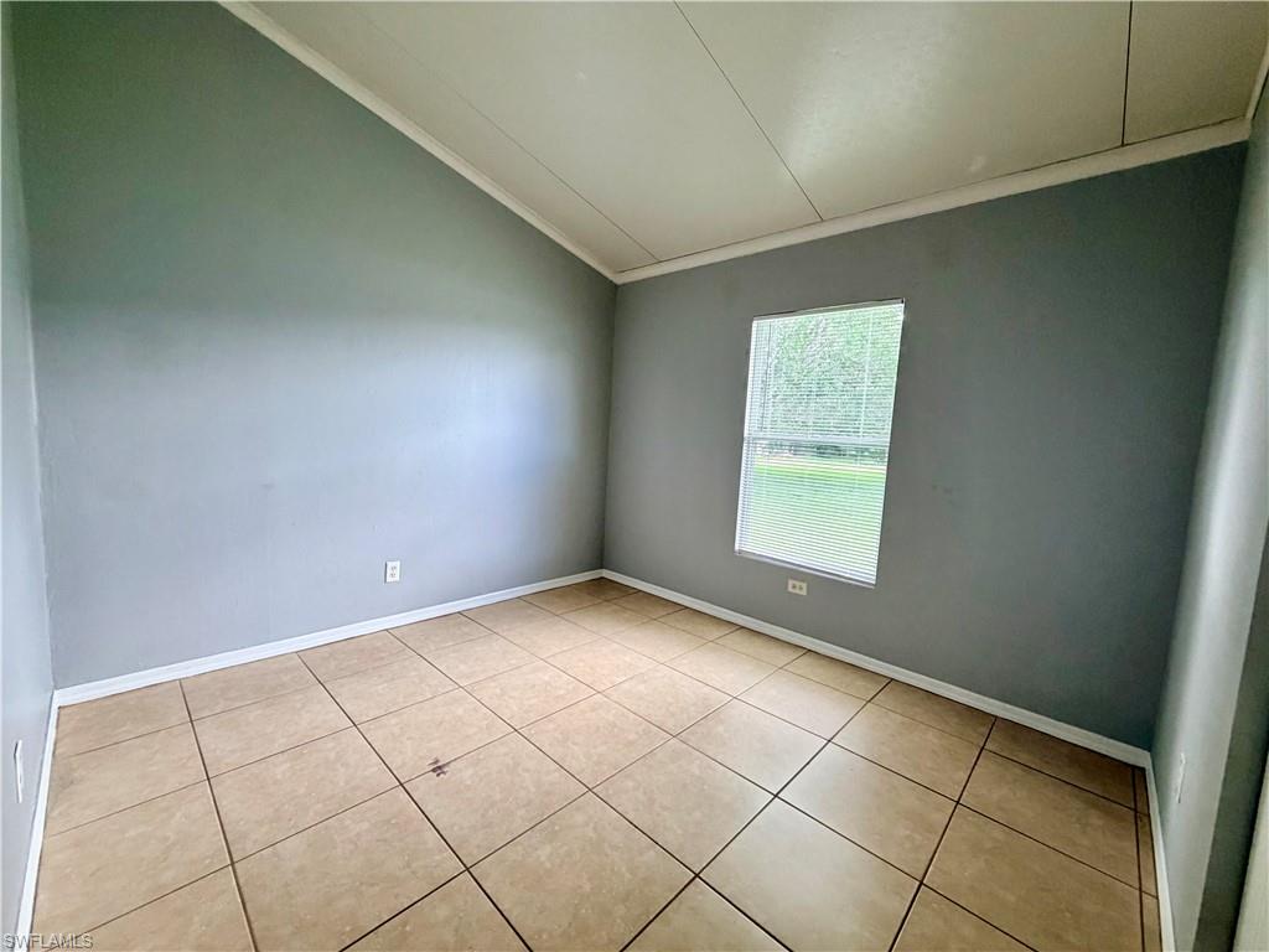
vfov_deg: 85.7
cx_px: 634
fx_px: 513
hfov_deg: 102.1
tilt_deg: -5.9
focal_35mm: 14
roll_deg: -3.0
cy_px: 476
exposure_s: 1/120
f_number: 2.2
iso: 250
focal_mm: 2.22
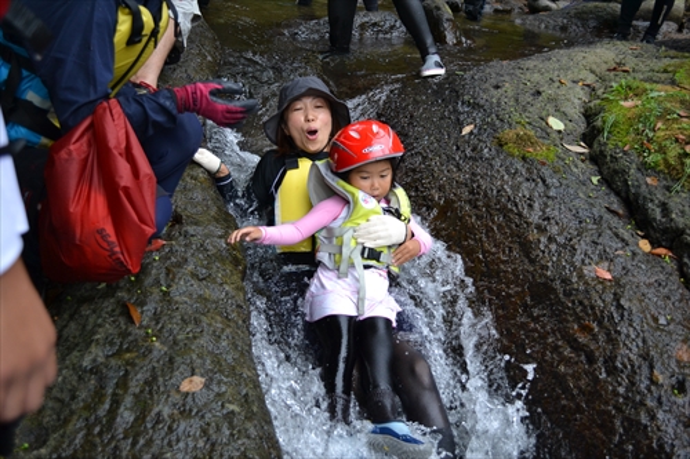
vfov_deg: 34.2
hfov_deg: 49.6
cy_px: 230
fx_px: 747
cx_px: 345
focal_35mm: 39
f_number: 4.2
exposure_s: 1/500
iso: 500
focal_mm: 26
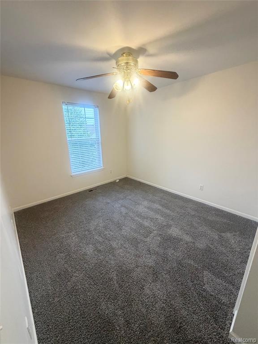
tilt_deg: -15.4
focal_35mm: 14
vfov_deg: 102.1
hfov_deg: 85.7
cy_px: 172
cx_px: 129
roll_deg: +0.7
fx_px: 139
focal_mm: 2.22
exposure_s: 1/120
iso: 250
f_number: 2.2
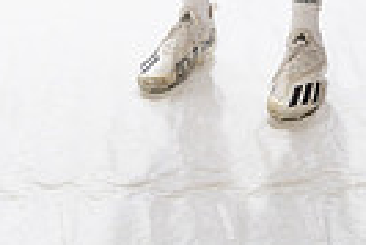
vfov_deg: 8.8
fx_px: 1445
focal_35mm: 142
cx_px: 234
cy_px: -330
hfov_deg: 14.4
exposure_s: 1/250
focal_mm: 42
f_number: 4
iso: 400
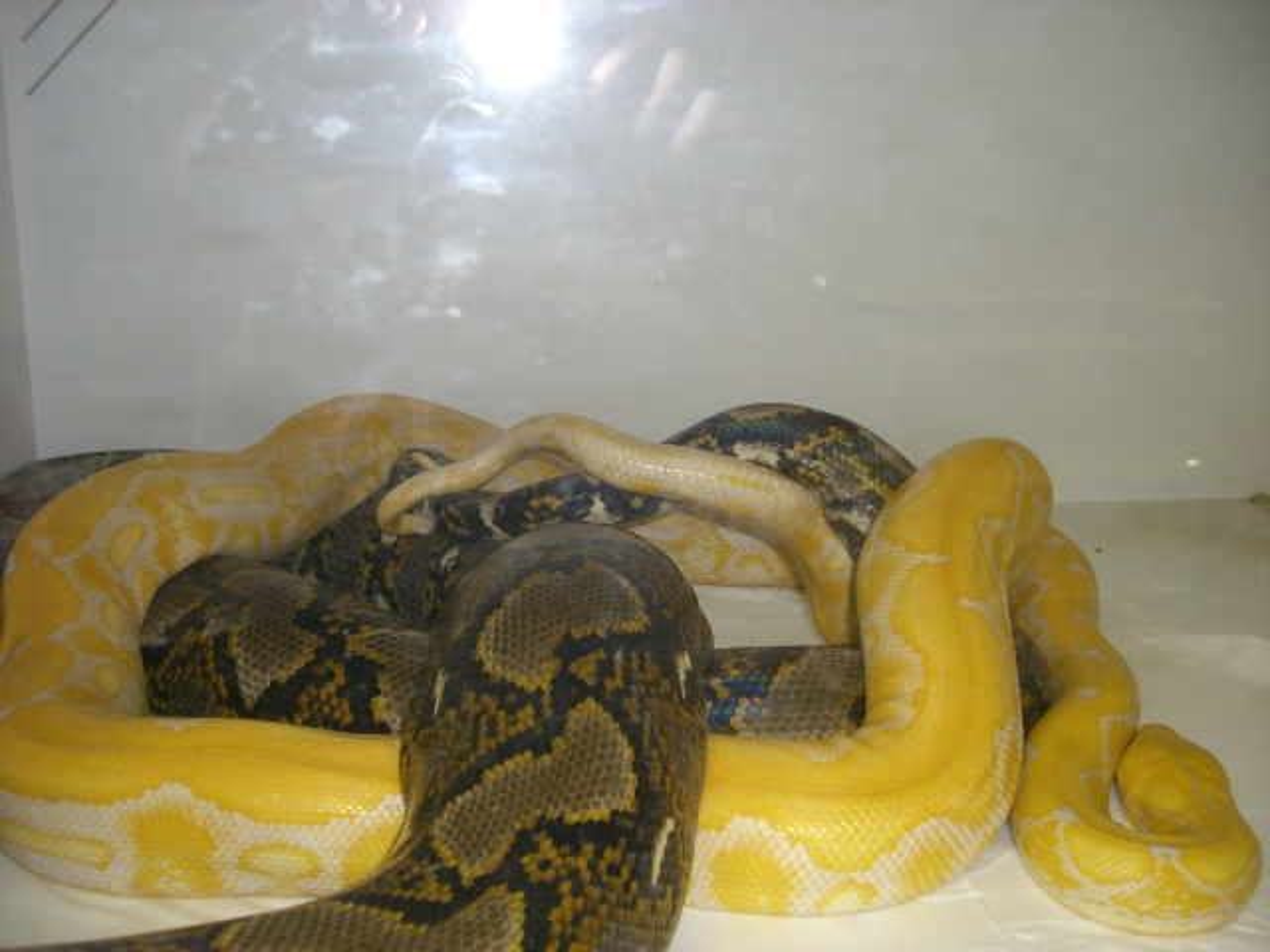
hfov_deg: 49.0
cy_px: 476
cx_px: 635
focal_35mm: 38
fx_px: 1394
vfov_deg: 37.7
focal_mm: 6.2
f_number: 2.7
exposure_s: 1/60
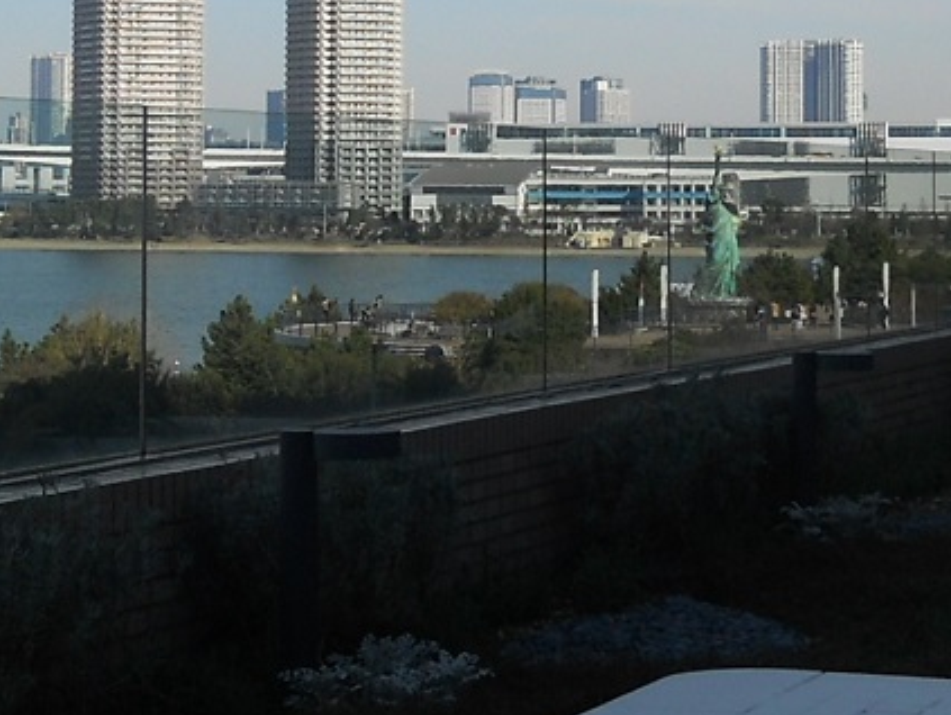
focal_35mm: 119
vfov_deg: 12.4
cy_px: 148
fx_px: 3272
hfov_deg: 16.5
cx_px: 336
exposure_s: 1/640
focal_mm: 6.72
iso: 80
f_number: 5.5
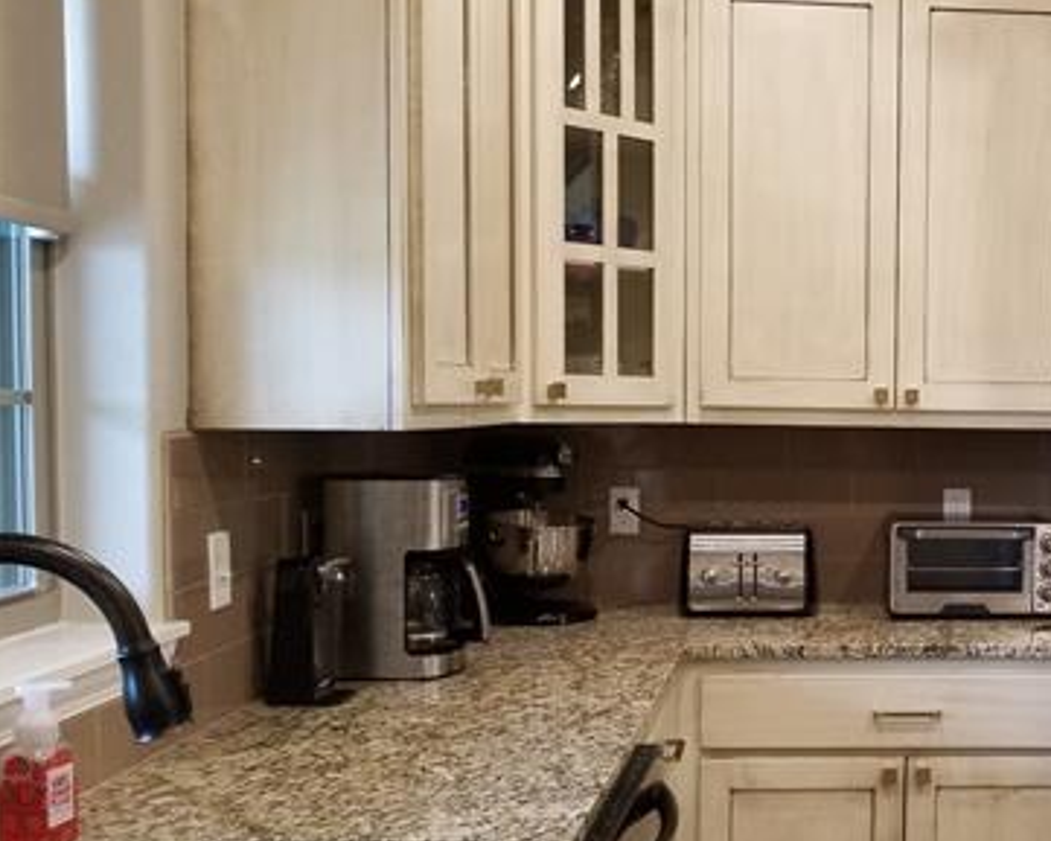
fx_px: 1400
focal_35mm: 45
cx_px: 920
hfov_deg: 38.7
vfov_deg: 33.4
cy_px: 477
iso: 200
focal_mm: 4.3
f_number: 1.7
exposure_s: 1/60
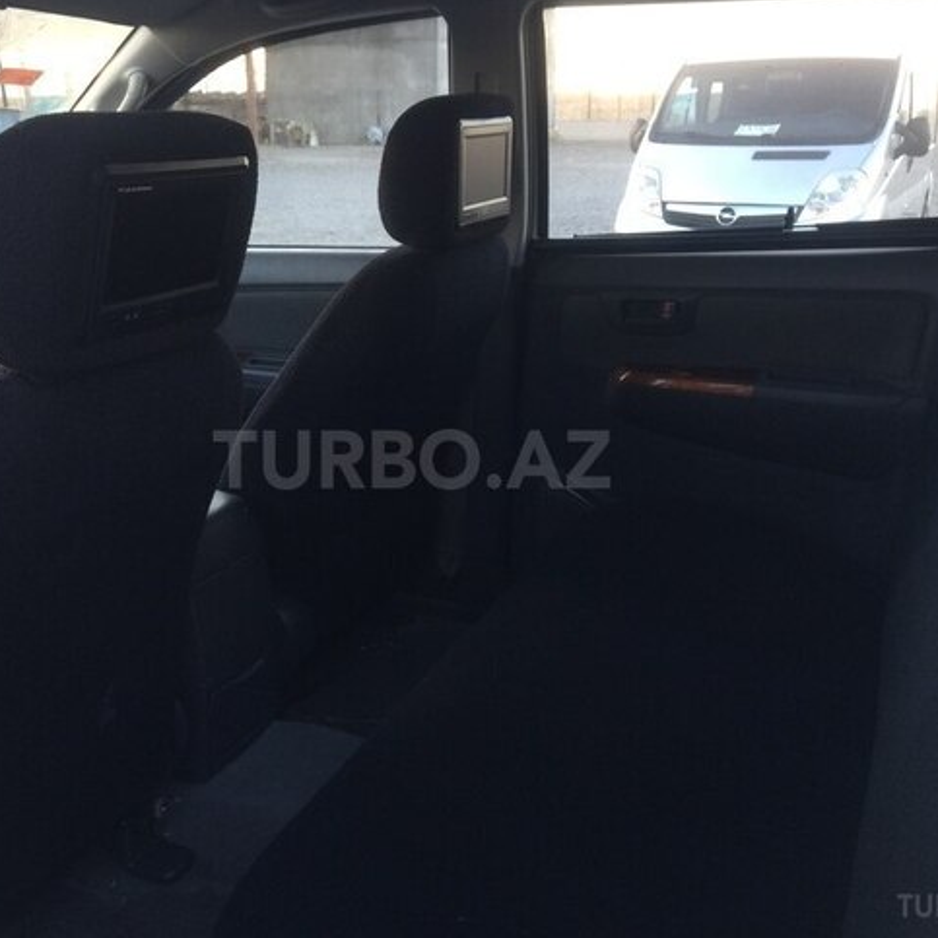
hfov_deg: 47.1
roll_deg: +1.0
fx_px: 1073
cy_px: 459
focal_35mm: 35
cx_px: 412
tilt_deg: -17.1
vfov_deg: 47.2
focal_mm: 4.15
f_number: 2.2
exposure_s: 1/33
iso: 40
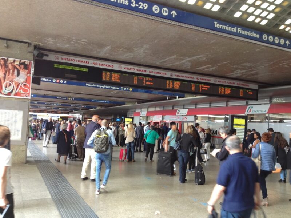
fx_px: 294
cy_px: 109
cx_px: 146
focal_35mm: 35
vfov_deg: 40.7
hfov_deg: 52.6
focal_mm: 4.28
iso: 50
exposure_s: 1/30
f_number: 2.4
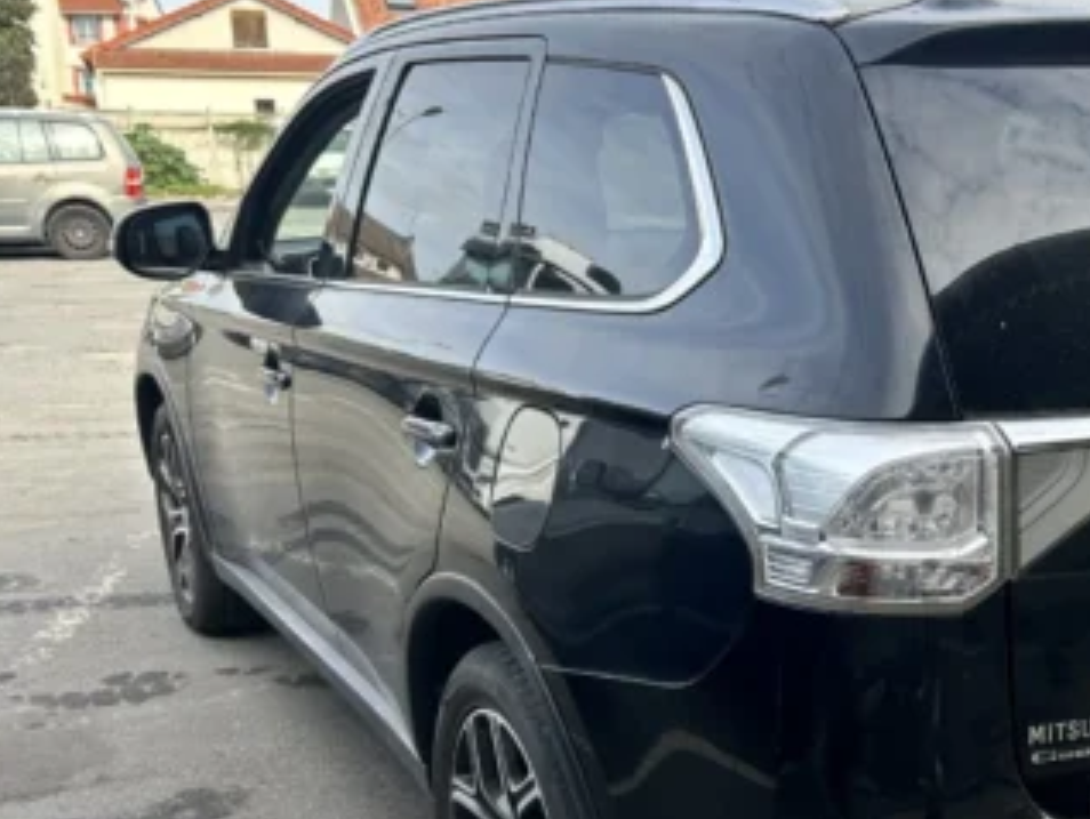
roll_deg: -0.7
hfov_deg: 37.4
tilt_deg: -14.4
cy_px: 531
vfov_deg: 29.5
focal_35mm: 49
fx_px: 1544
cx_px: 881
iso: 50
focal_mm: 5.7
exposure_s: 1/827
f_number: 1.5
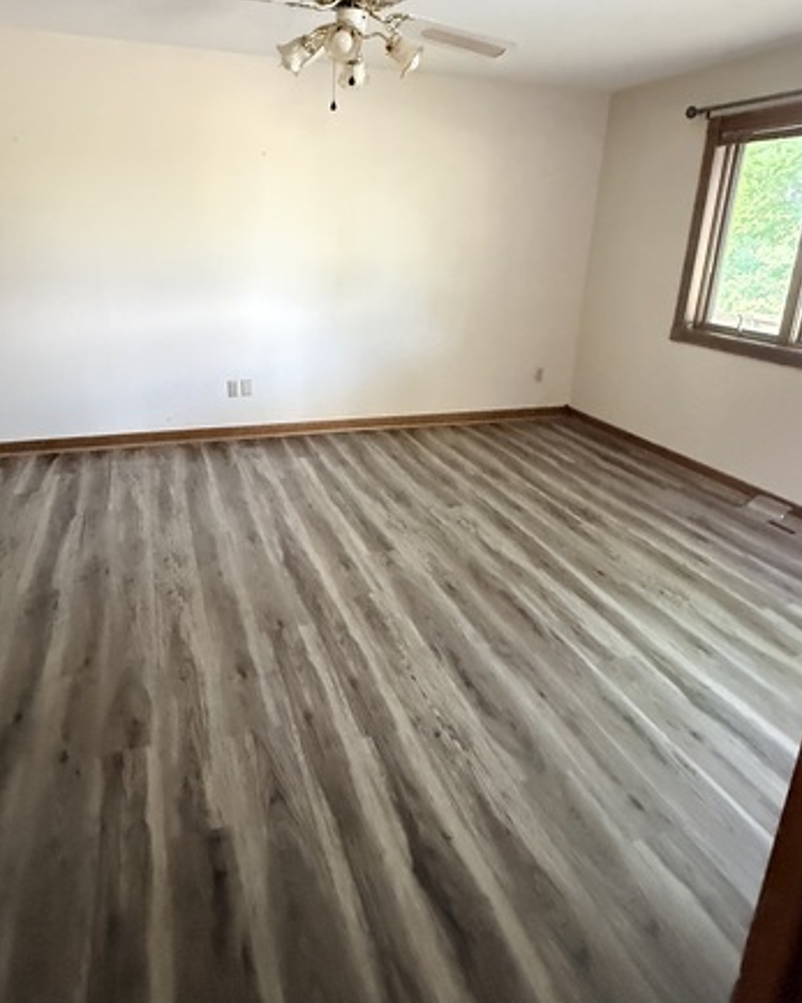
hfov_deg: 65.0
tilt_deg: -14.4
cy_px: 399
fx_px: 623
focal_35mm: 21
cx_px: 331
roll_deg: -0.5
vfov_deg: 76.7
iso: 1000
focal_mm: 2.22
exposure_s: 1/60
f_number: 2.2
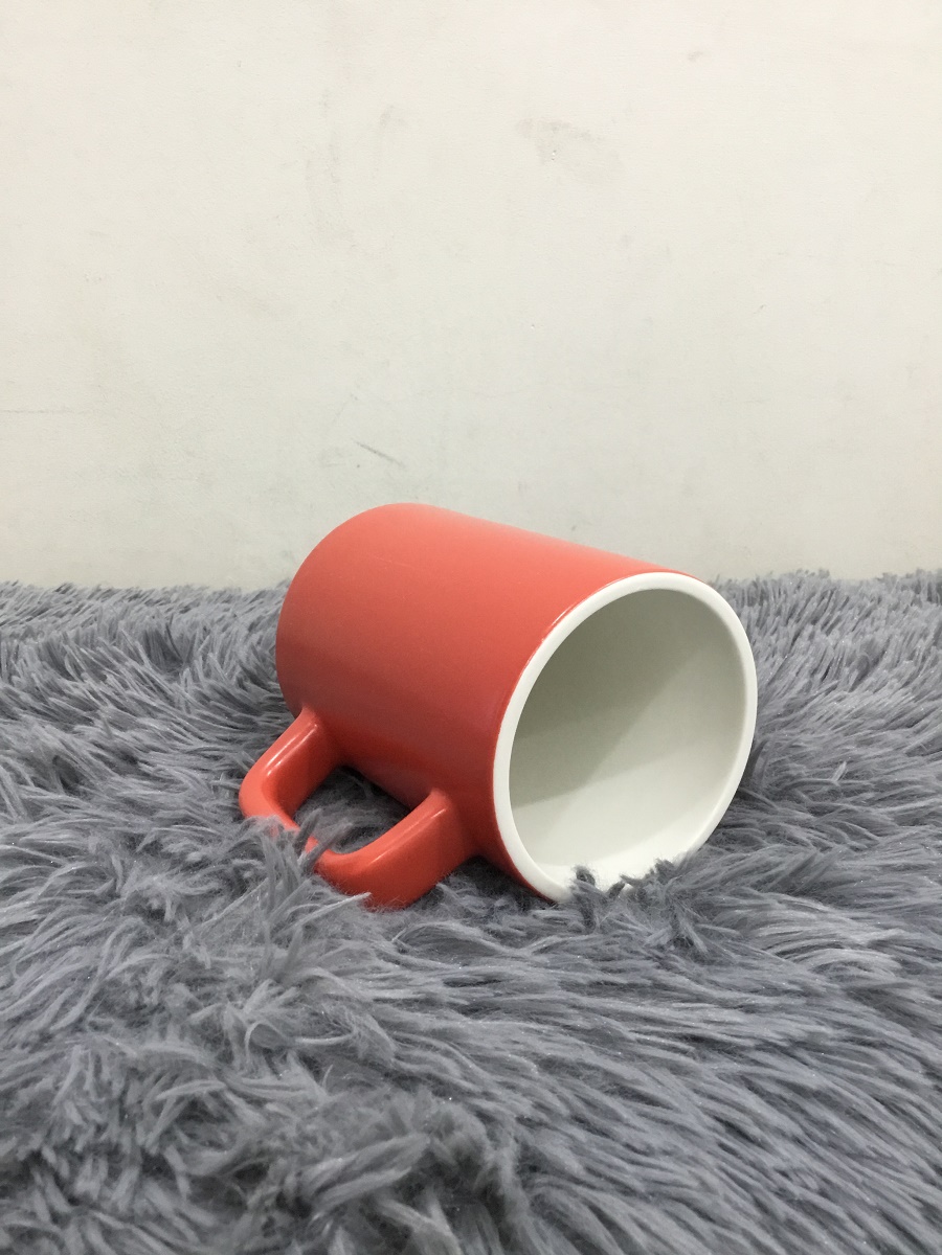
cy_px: 628
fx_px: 1125
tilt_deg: -18.0
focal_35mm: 31
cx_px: 471
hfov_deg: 45.4
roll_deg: +0.1
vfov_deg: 58.4
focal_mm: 3.3
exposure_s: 1/33
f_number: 2.4
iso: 125
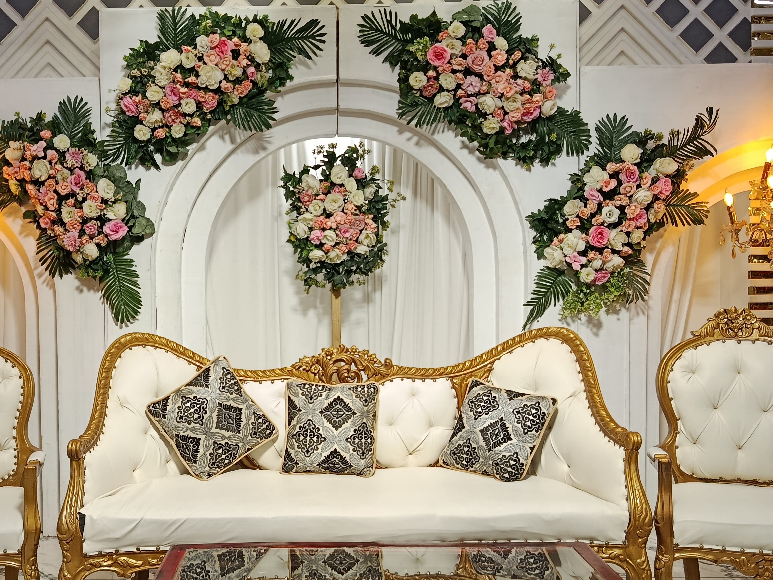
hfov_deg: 47.4
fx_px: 871
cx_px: 284
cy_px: 313
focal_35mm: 39
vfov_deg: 36.8
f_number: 1.7
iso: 251
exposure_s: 1/100
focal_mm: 5.24
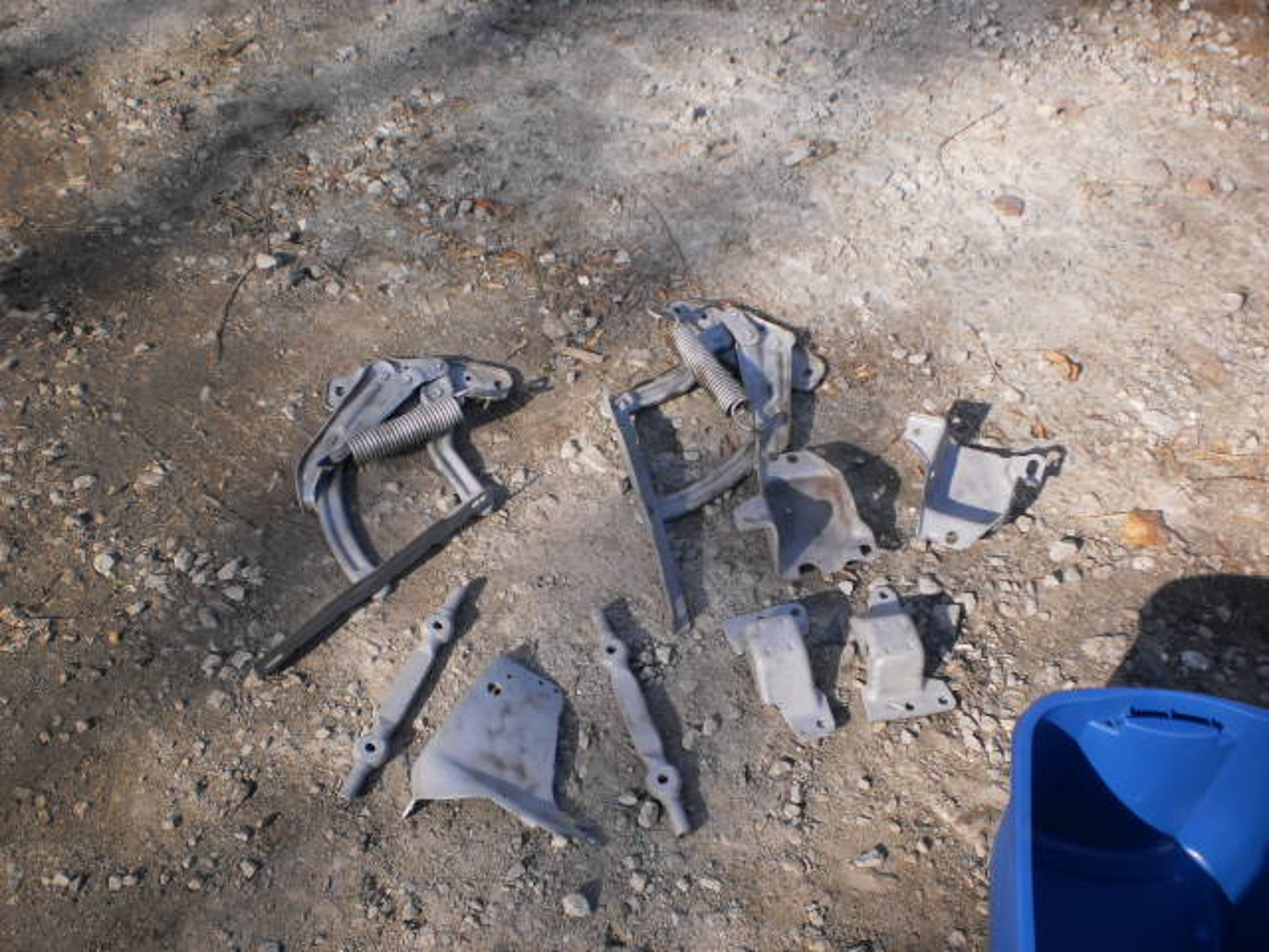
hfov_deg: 51.4
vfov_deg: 39.7
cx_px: 634
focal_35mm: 36
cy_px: 476
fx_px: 1320
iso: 100
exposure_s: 1/800
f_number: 3.1
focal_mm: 6.3
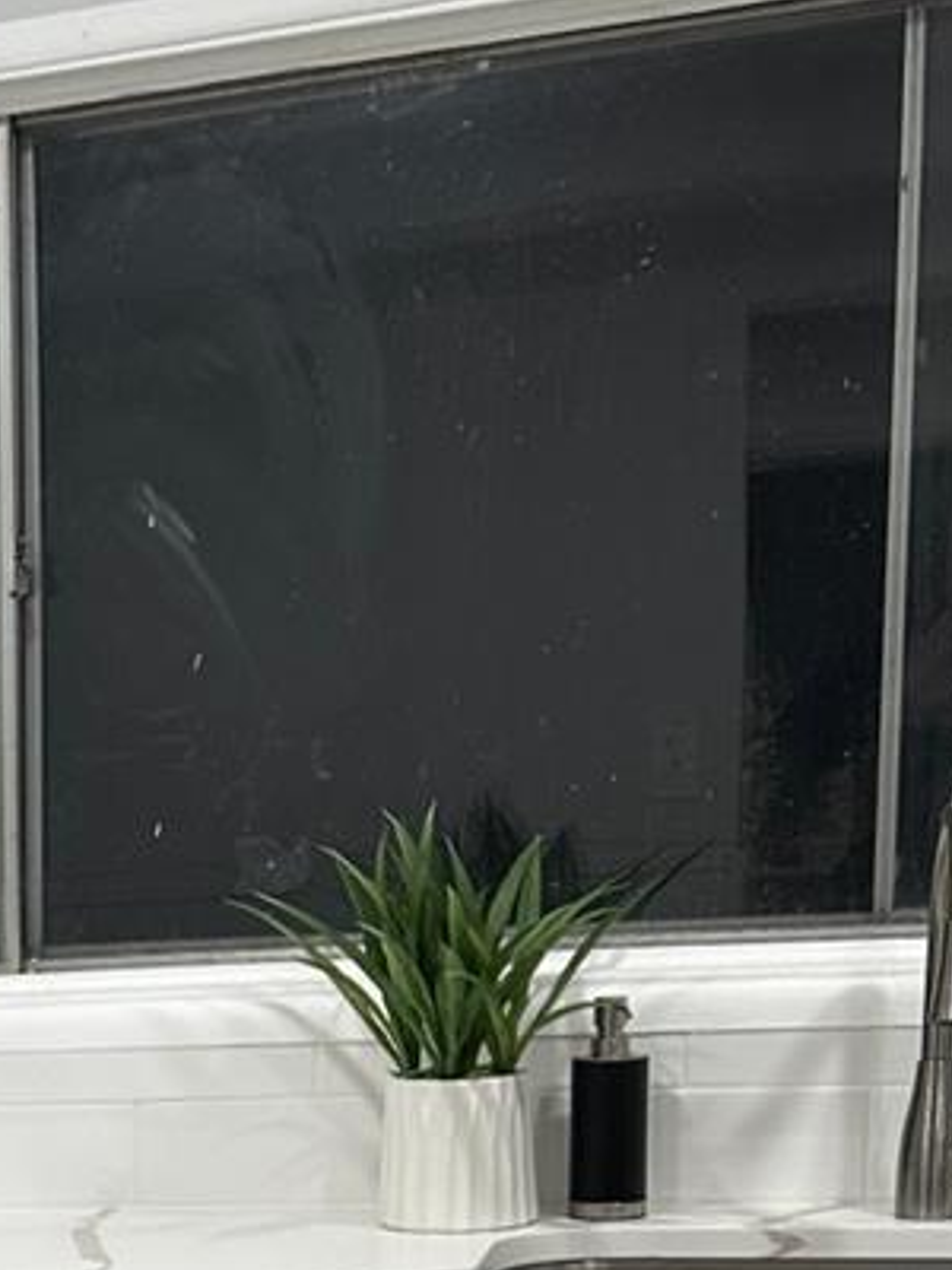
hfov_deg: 14.3
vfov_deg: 20.6
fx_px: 3300
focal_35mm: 90
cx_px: -798
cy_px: 1460
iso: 160
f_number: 1.78
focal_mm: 6.86
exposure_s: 1/120
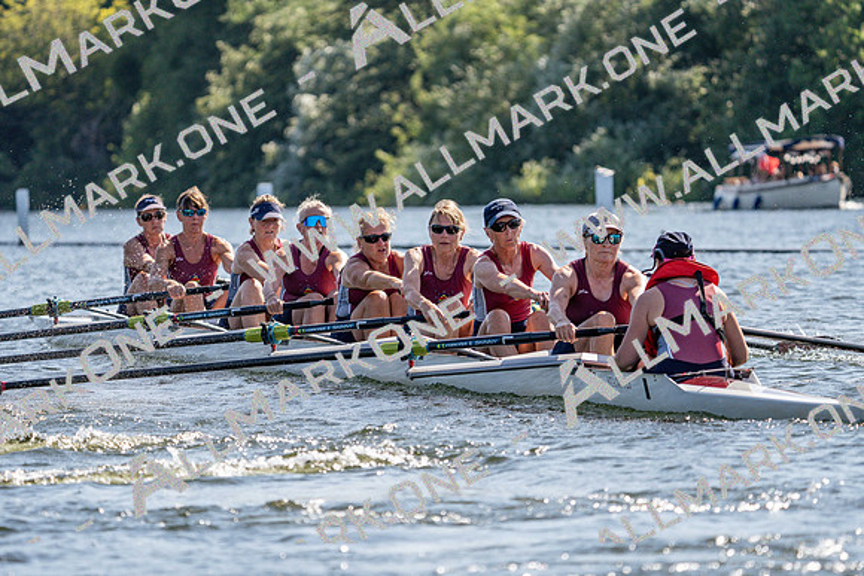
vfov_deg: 5.4
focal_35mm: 255
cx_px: 432
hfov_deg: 8.1
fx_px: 6121
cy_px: 288
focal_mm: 255
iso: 400
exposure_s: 1/2000
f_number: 5.6
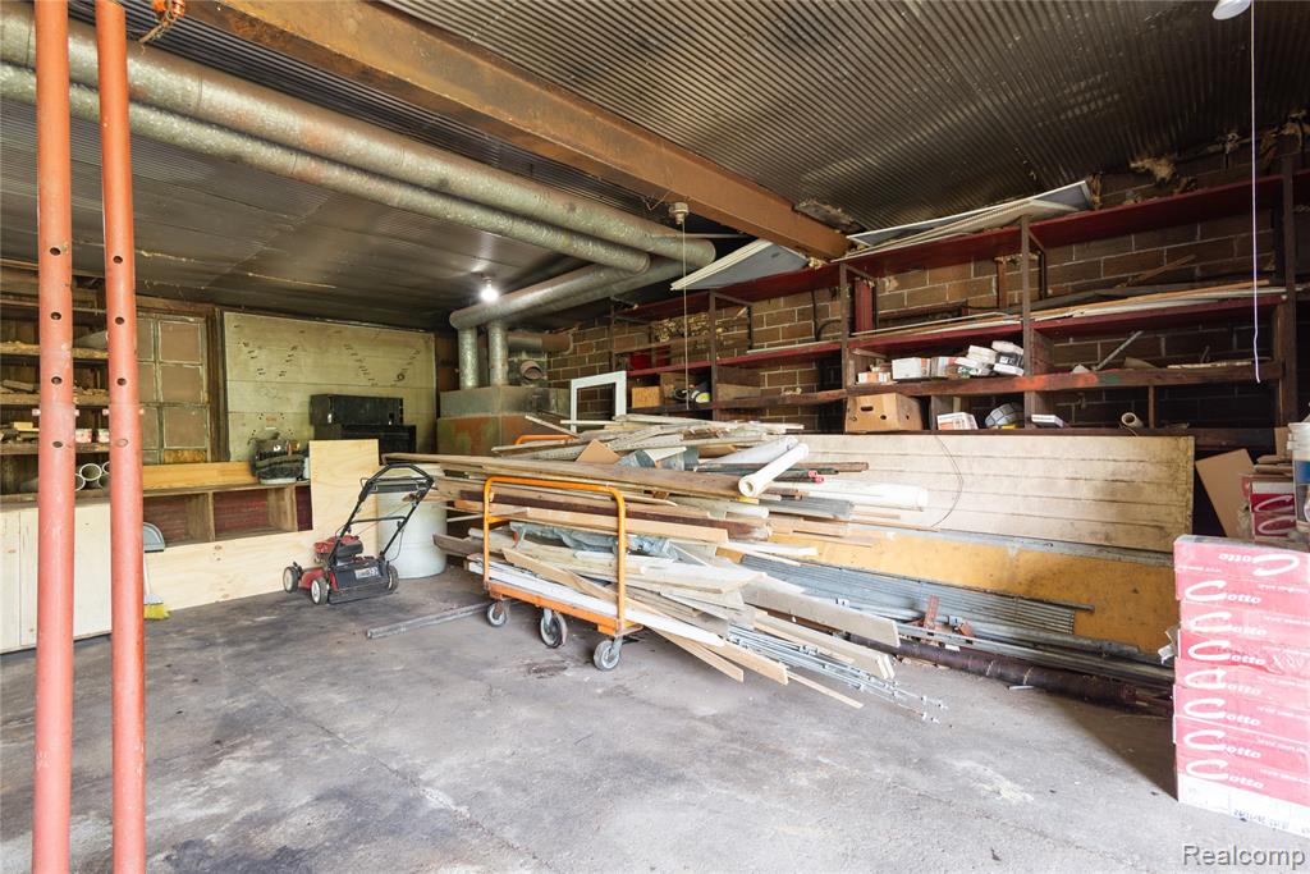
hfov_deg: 93.3
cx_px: 655
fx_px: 619
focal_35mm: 17
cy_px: 437
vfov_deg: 70.5
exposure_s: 1/1.25
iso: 125
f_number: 9
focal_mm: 17
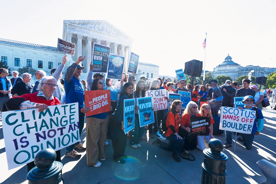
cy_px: 92
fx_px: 123
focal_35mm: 16
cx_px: 138
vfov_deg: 73.8
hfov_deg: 96.7
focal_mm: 16
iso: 200
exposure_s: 1/400
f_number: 8
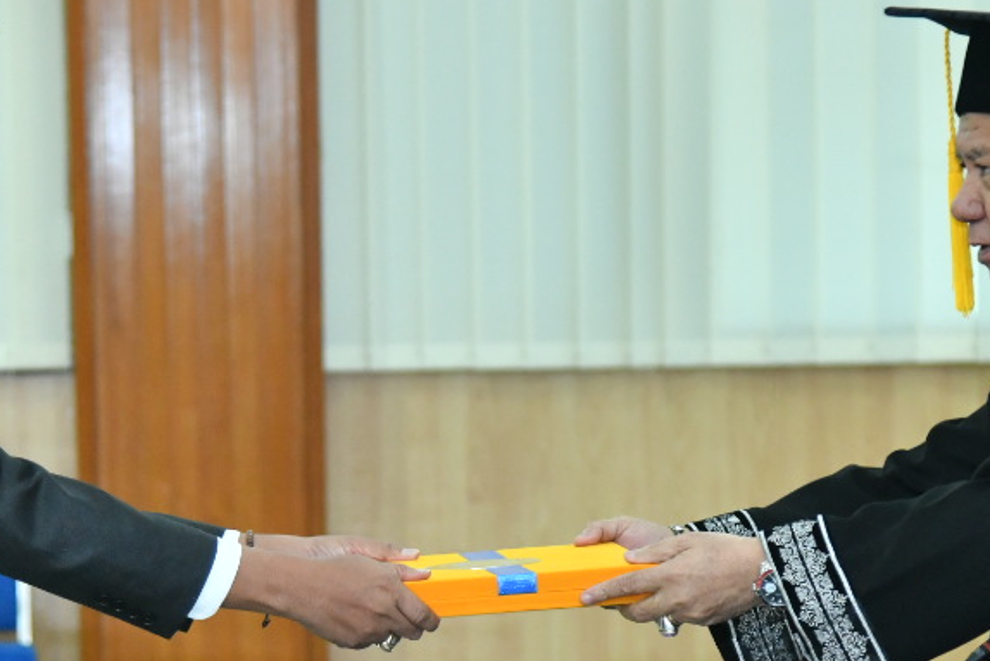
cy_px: 576
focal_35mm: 220
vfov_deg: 6.2
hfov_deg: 9.4
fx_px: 6051
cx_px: 462
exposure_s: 1/80
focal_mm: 78
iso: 1600
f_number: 4
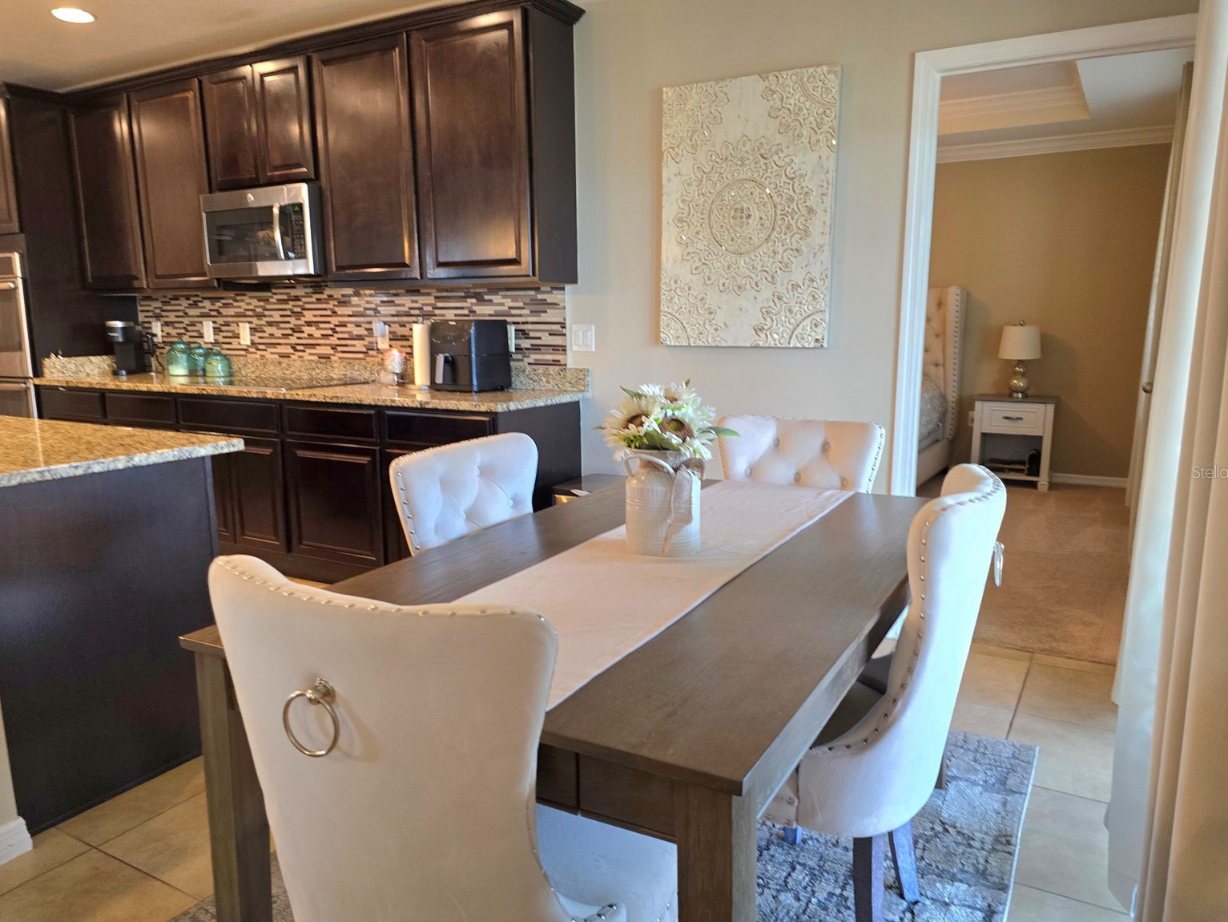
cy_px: 471
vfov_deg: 56.8
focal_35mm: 24
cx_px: 626
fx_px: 851
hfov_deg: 71.6
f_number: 1.7
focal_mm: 6.3
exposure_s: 1/120
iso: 320
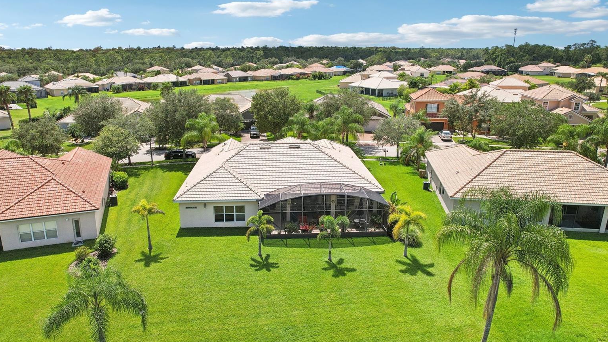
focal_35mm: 24
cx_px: 302
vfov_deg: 47.7
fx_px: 387
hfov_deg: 76.3
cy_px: 169
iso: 140
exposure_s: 1/3000
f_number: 2.8
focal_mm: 8.4
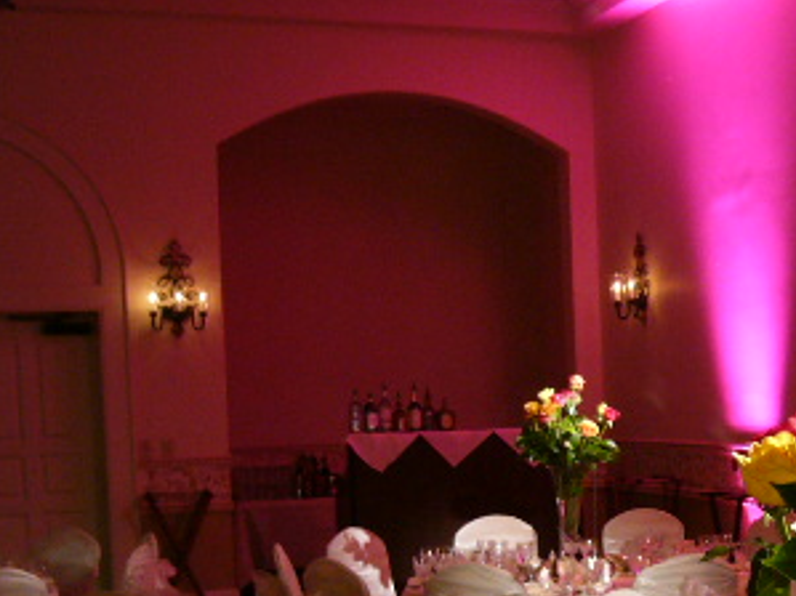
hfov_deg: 24.6
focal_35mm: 75
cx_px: 828
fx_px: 1724
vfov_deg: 19.4
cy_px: 500
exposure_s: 1/8
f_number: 2.8
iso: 200
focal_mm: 5.8
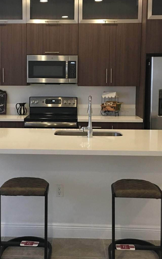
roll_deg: +0.3
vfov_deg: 41.8
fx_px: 339
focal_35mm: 48
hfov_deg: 26.8
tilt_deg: -2.3
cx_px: 61
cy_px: 112
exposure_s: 1/15
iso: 64
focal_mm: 4.15
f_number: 2.2
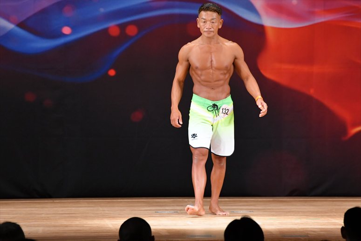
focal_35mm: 285
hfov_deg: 7.2
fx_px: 2857
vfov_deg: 4.8
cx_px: 180
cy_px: 120
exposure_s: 1/400
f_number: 5.6
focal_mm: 190
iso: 3200
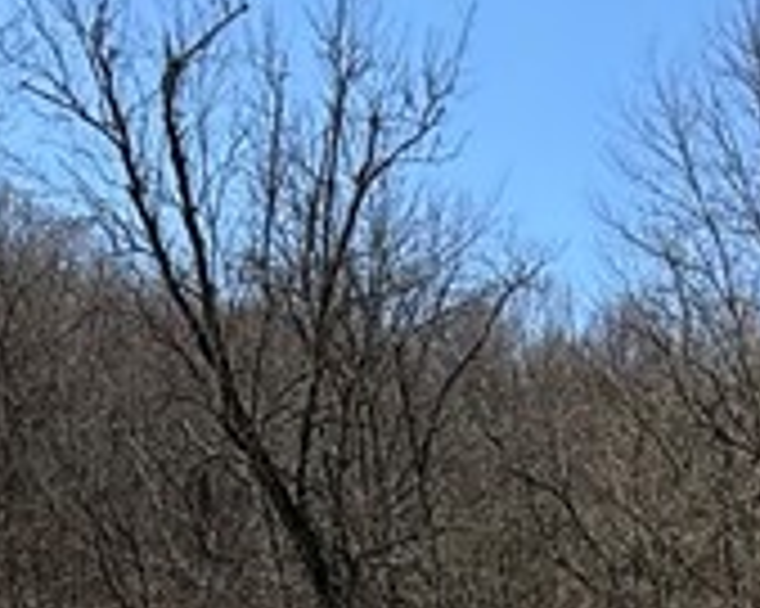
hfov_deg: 22.5
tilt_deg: -6.8
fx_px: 1866
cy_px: 1067
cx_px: 661
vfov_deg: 15.9
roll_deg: +1.0
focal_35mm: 83
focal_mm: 2.22
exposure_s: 1/1105
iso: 50
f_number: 2.2
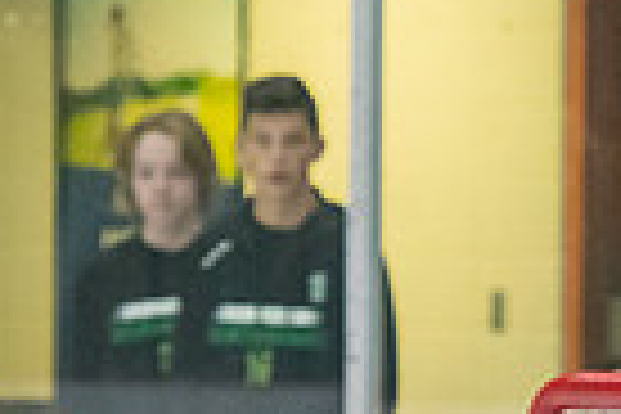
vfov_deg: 2.0
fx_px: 11557
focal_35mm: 670
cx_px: 739
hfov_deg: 3.1
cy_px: 774
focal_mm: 122
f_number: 2.8
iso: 4000
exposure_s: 1/800
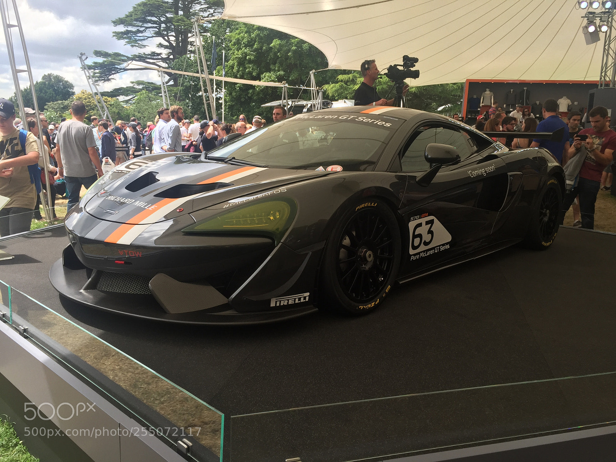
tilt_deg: -10.3
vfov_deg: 48.2
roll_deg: -4.0
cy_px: 231
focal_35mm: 29
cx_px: 308
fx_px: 516
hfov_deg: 61.7
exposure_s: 1/659
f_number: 2.2
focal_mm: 4.15
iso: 32
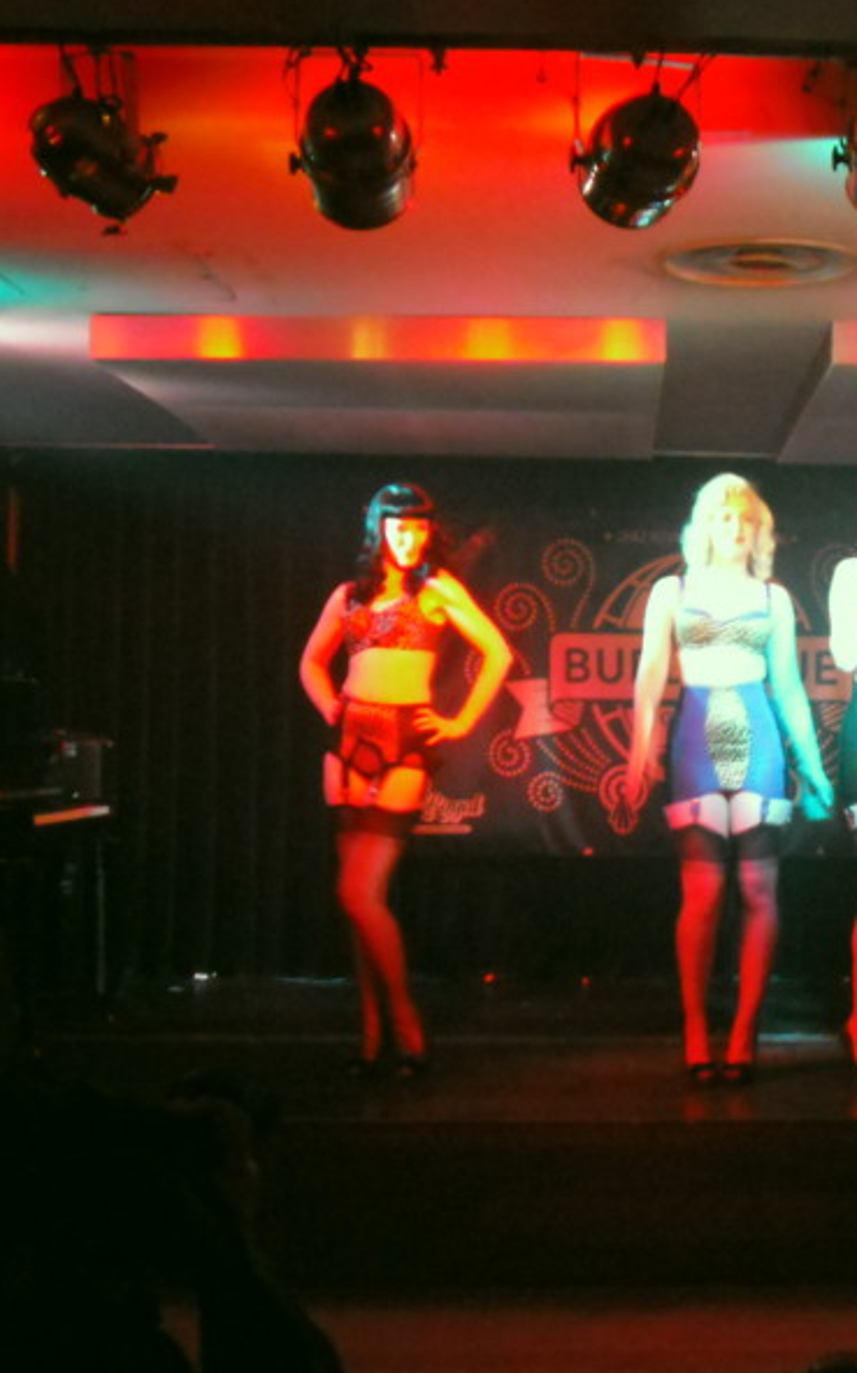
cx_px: 815
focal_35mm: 66
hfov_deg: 19.2
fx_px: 2468
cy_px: 683
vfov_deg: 31.1
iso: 800
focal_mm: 8.2
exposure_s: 1/8
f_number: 4.3
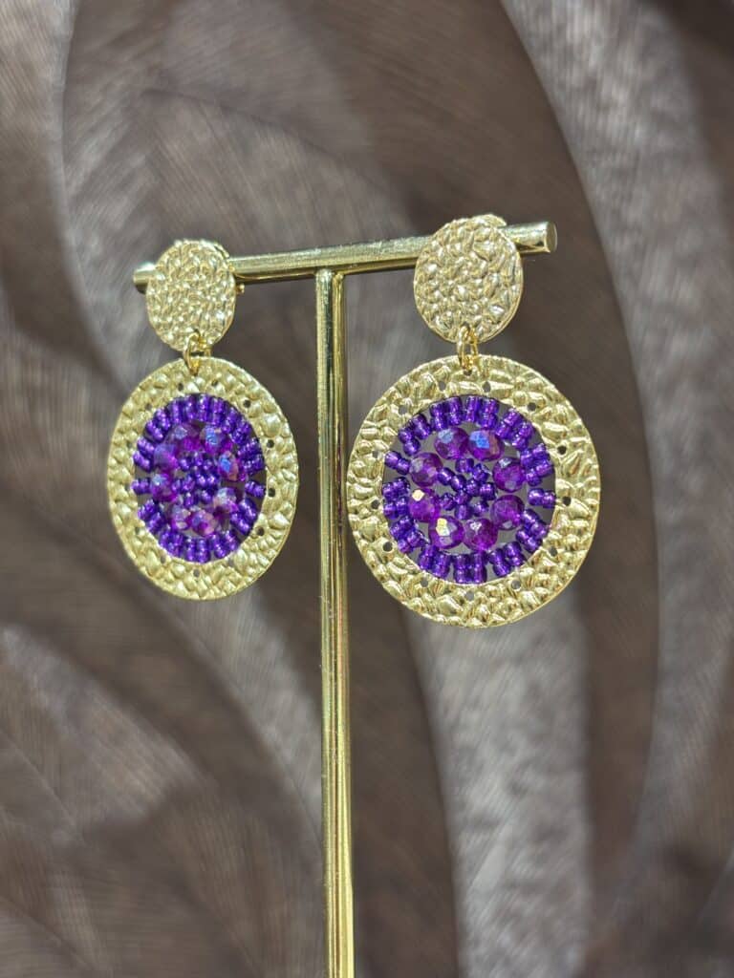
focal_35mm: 52
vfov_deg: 36.8
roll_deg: +0.1
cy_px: 489
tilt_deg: -1.6
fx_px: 1470
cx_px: 367
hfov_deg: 28.0
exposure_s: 1/50
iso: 50
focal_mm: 5.96
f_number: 1.6
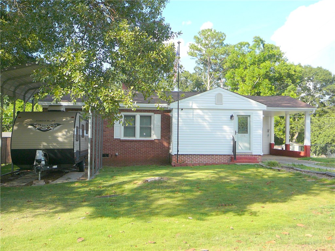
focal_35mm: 38
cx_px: 168
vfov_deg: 37.7
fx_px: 368
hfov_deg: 49.0
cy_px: 126
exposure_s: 1/320
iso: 80
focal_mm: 5.6
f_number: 3
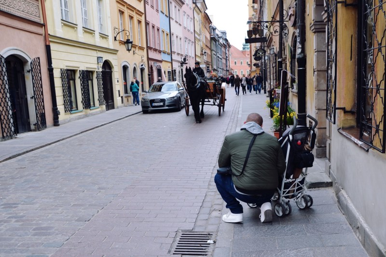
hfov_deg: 67.4
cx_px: 193
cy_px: 128
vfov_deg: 47.9
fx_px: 289
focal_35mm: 27
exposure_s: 1/125
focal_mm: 18
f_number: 5.6
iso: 110
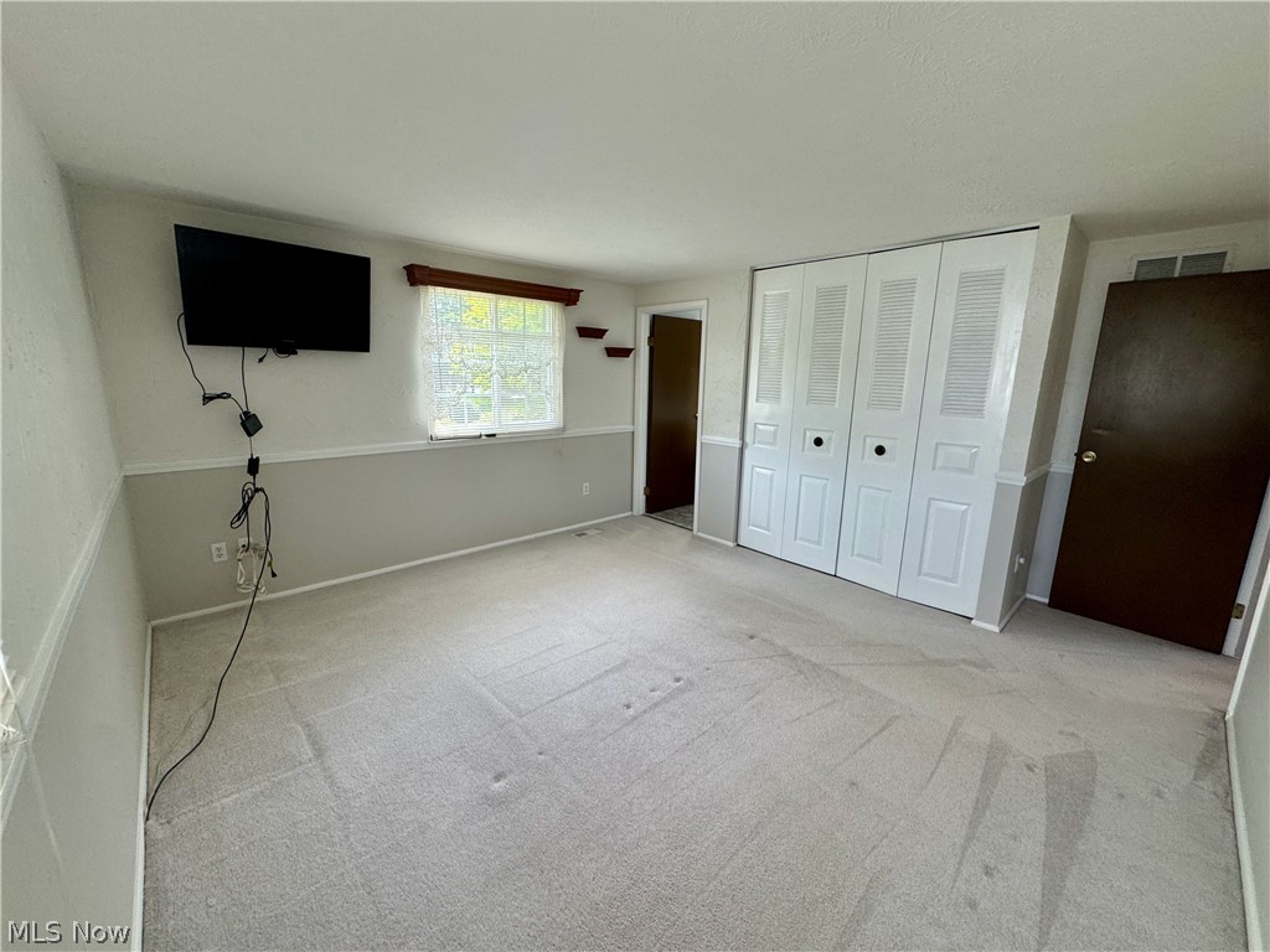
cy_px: 476
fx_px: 514
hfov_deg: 102.1
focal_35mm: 14
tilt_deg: -11.6
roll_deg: -1.7
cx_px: 635
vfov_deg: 85.7
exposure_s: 1/120
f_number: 2.2
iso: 160
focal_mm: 2.22
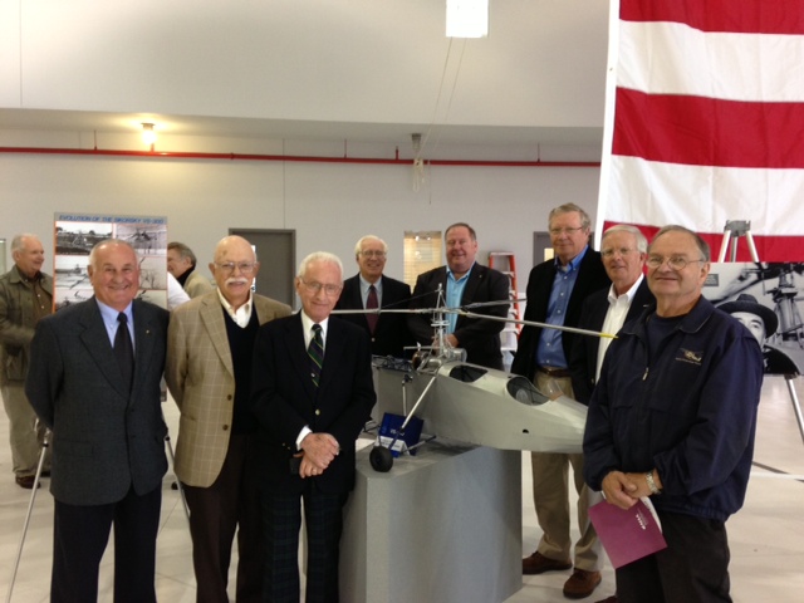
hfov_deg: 55.4
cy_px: 302
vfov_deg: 42.9
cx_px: 402
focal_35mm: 33
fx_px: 766
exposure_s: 1/20
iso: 100
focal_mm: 4.13
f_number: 2.4
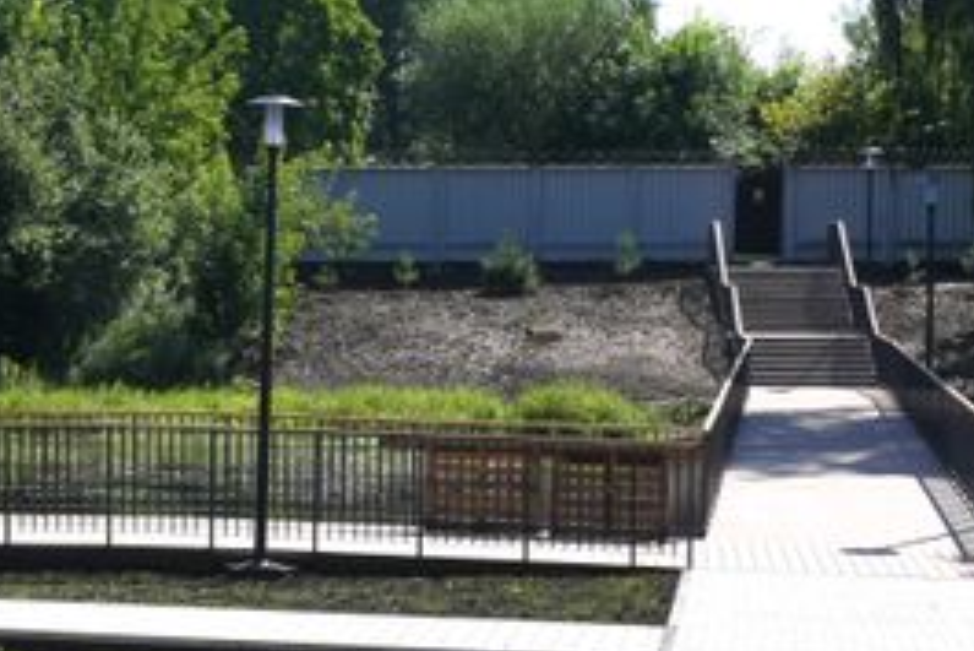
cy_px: 379
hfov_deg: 20.8
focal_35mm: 95
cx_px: 24
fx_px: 2572
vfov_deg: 14.4
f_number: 16
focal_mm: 36
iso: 160
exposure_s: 1/125
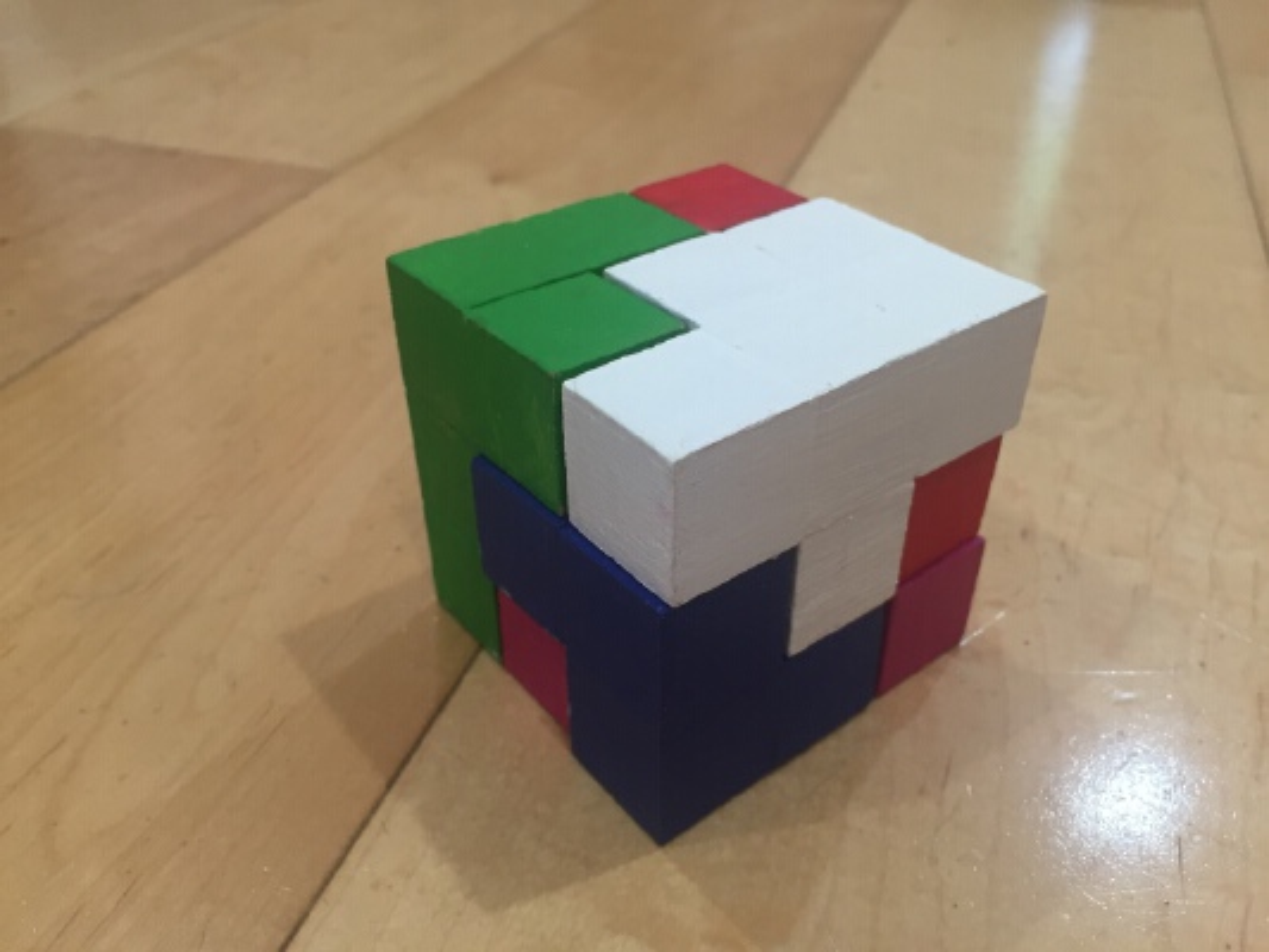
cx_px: 634
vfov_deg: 48.2
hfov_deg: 61.6
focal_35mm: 29
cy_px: 476
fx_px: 1063
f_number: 2.2
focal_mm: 4.15
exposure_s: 1/30
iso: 80
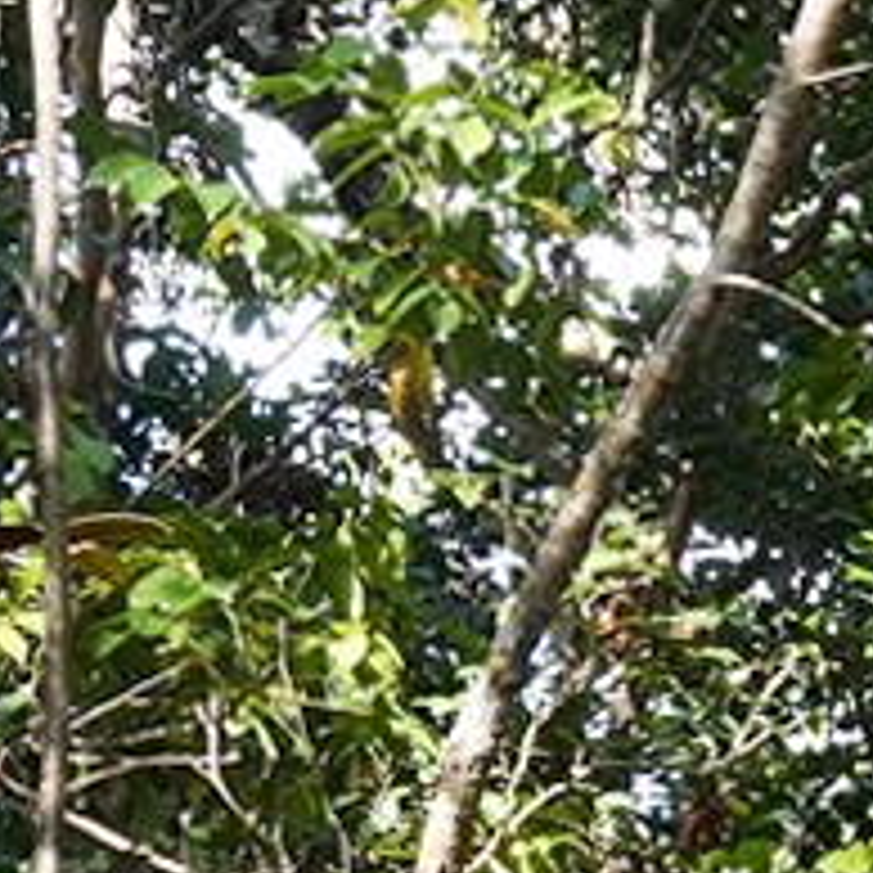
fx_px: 9016
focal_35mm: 316
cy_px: 1260
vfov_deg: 5.5
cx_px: 2745
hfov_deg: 5.2
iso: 800
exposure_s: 1/100
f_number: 11
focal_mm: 36
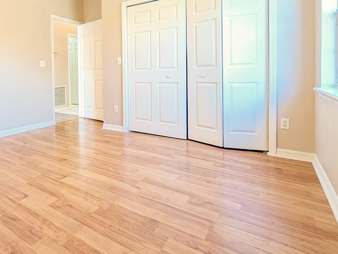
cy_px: 80
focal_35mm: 21
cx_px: 93
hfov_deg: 74.4
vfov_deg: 61.7
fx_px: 205
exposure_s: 1/125
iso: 481
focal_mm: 2.02
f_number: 1.7
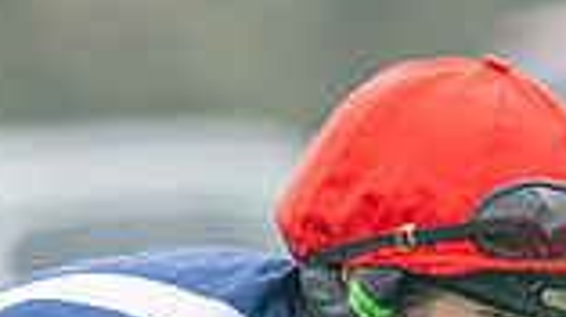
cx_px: 224
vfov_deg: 0.4
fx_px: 45376
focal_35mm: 3026
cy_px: 710
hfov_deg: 0.7
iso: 400
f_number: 5
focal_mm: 400
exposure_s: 1/400
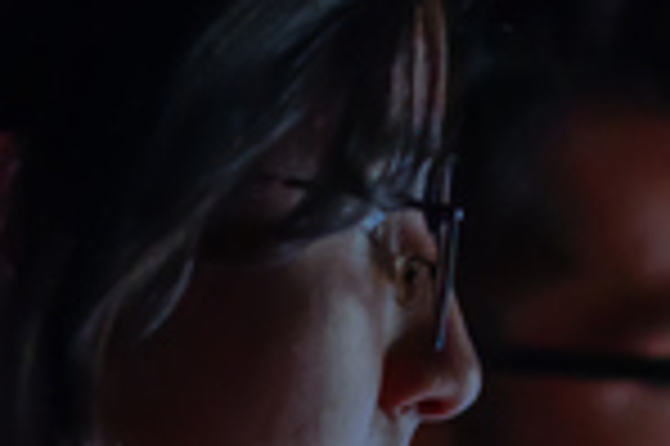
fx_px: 7678
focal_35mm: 413
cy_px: 899
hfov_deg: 5.0
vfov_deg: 3.3
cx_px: 1016
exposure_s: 1/100
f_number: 1.8
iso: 3200
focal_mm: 85
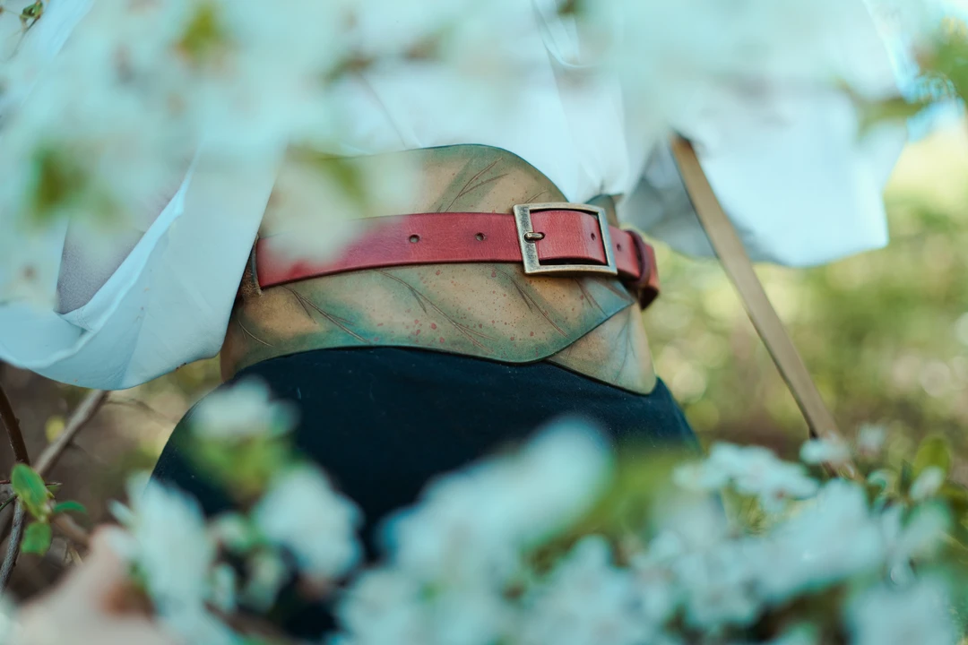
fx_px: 1344
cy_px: 322
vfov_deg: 27.0
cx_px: 484
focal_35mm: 50
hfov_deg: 39.6
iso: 125
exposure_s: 1/250
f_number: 2.2
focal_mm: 50
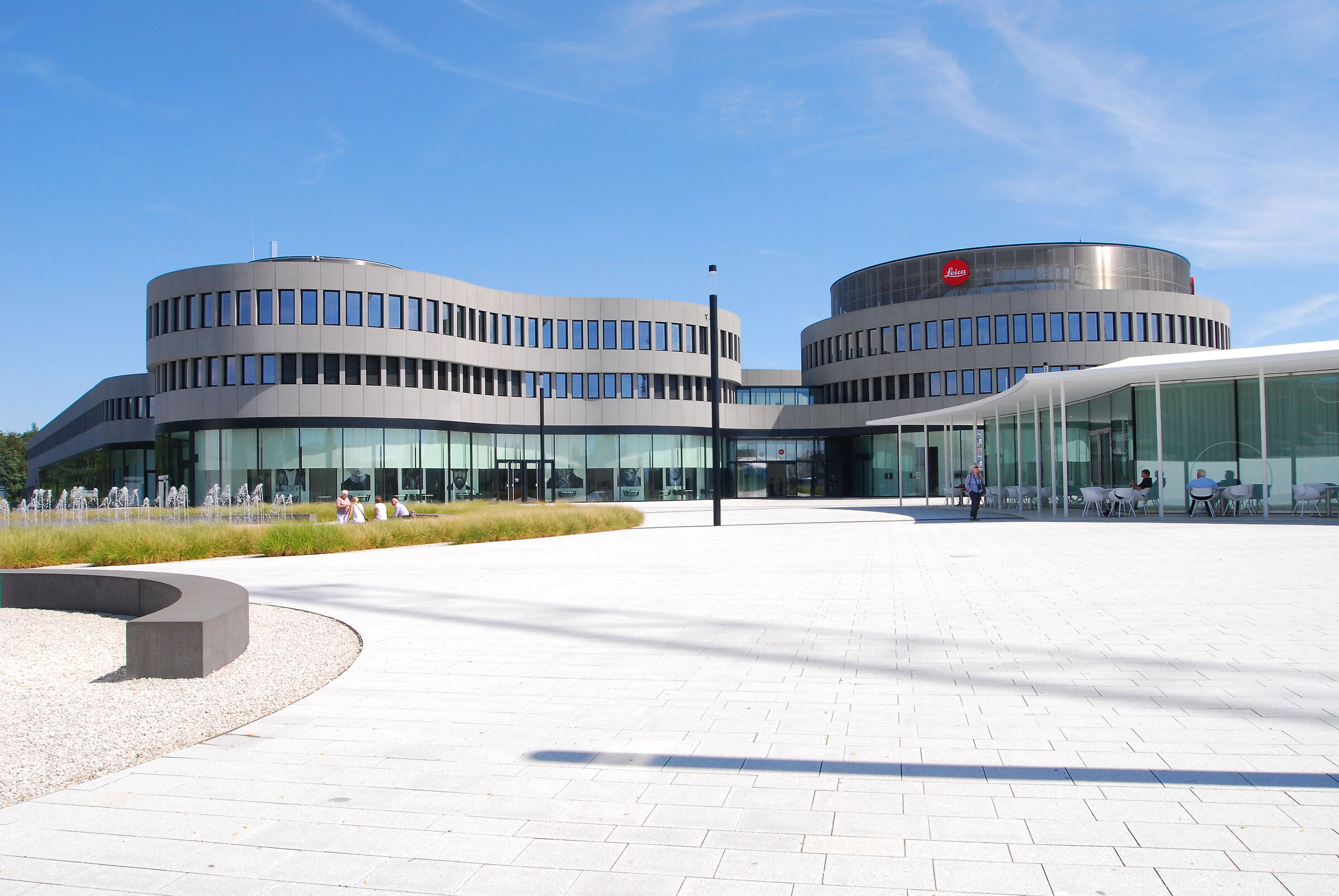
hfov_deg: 70.4
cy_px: 448
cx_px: 670
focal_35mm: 26
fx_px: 950
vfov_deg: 50.5
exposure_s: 1/640
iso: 400
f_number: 9
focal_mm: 17
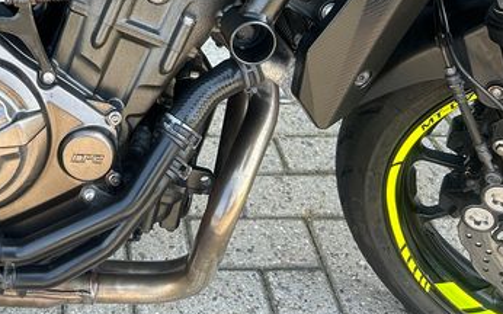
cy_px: -31
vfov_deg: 23.7
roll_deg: -2.2
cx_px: 93
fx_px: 699
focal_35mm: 51
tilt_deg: -25.8
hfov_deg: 38.0
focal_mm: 5.7
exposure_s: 1/176
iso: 40
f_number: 1.5
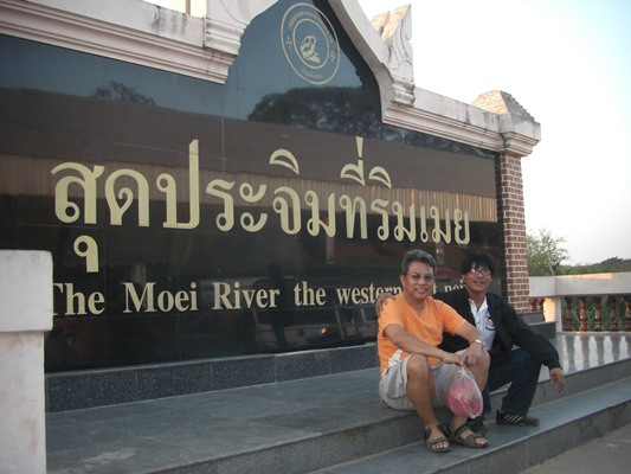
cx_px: 316
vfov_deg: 37.7
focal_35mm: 38
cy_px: 237
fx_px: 693
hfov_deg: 49.0
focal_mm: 6.3
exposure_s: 1/60
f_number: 3.4
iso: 100
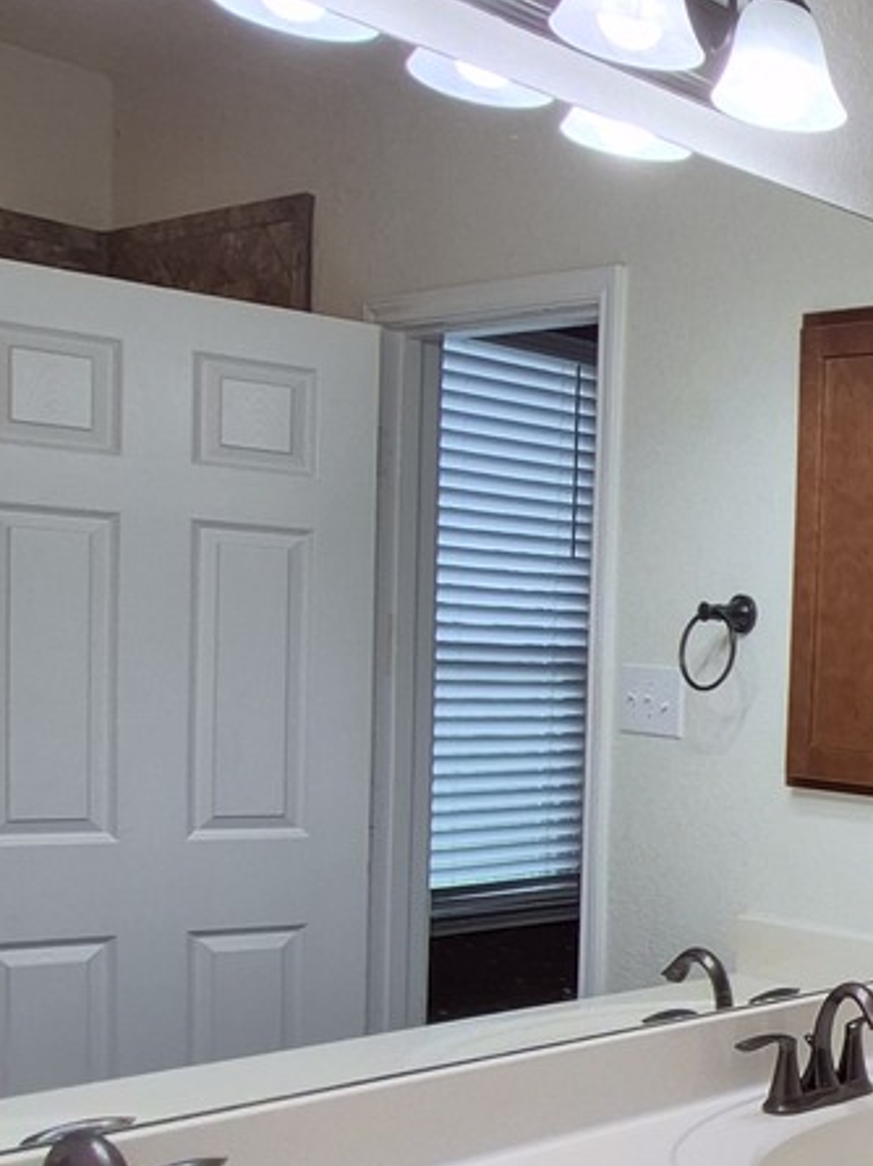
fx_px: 1414
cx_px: 1302
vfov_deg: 43.8
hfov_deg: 25.8
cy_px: 824
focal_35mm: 42
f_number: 2.2
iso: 50
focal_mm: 1.74
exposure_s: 1/60
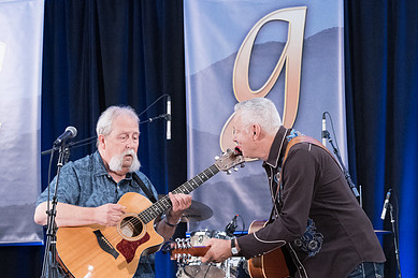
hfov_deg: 20.4
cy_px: 200
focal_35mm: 100
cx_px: 237
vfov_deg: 13.6
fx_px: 1161
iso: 12800
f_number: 5
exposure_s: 1/250
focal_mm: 67
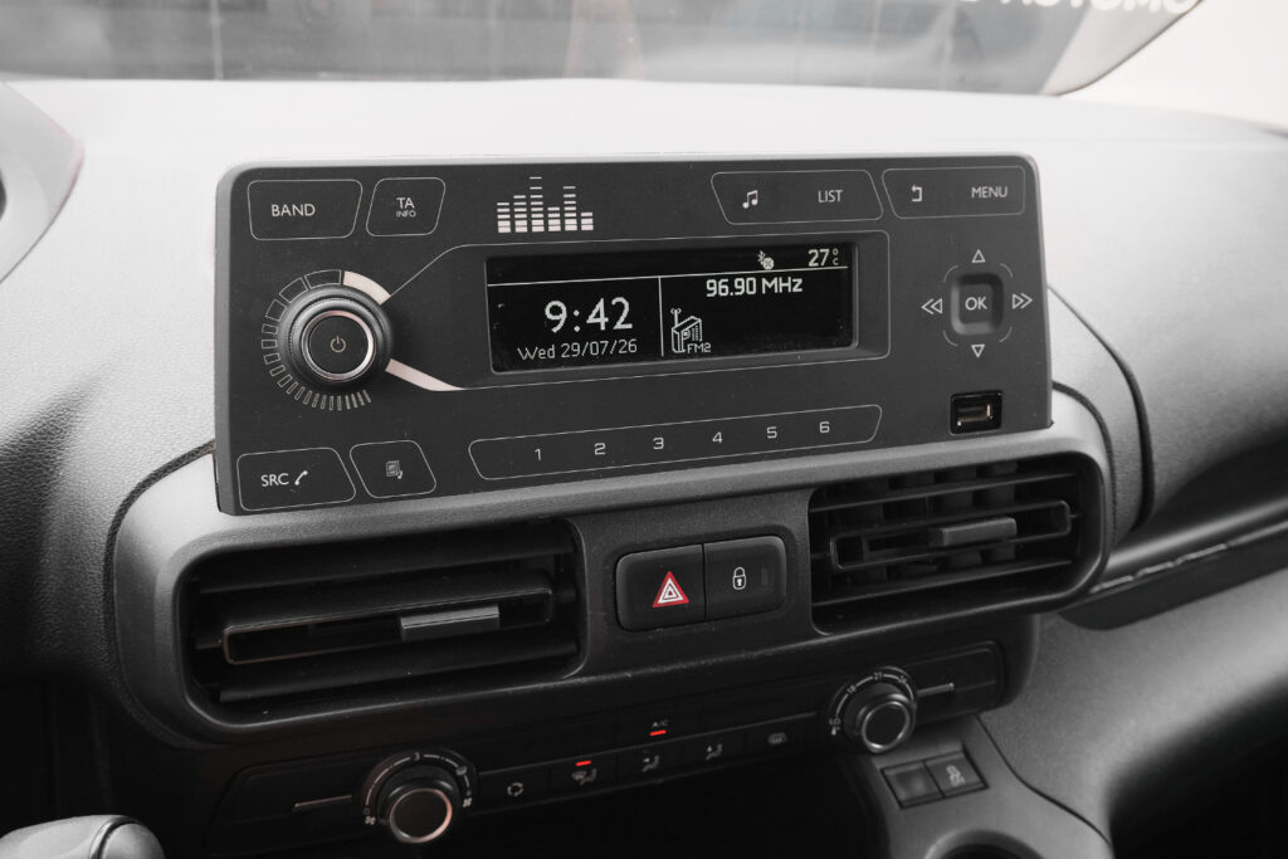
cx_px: 644
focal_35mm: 30
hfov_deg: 61.9
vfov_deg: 43.6
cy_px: 430
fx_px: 1073
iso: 1600
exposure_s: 1/100
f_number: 8
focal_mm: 20.3
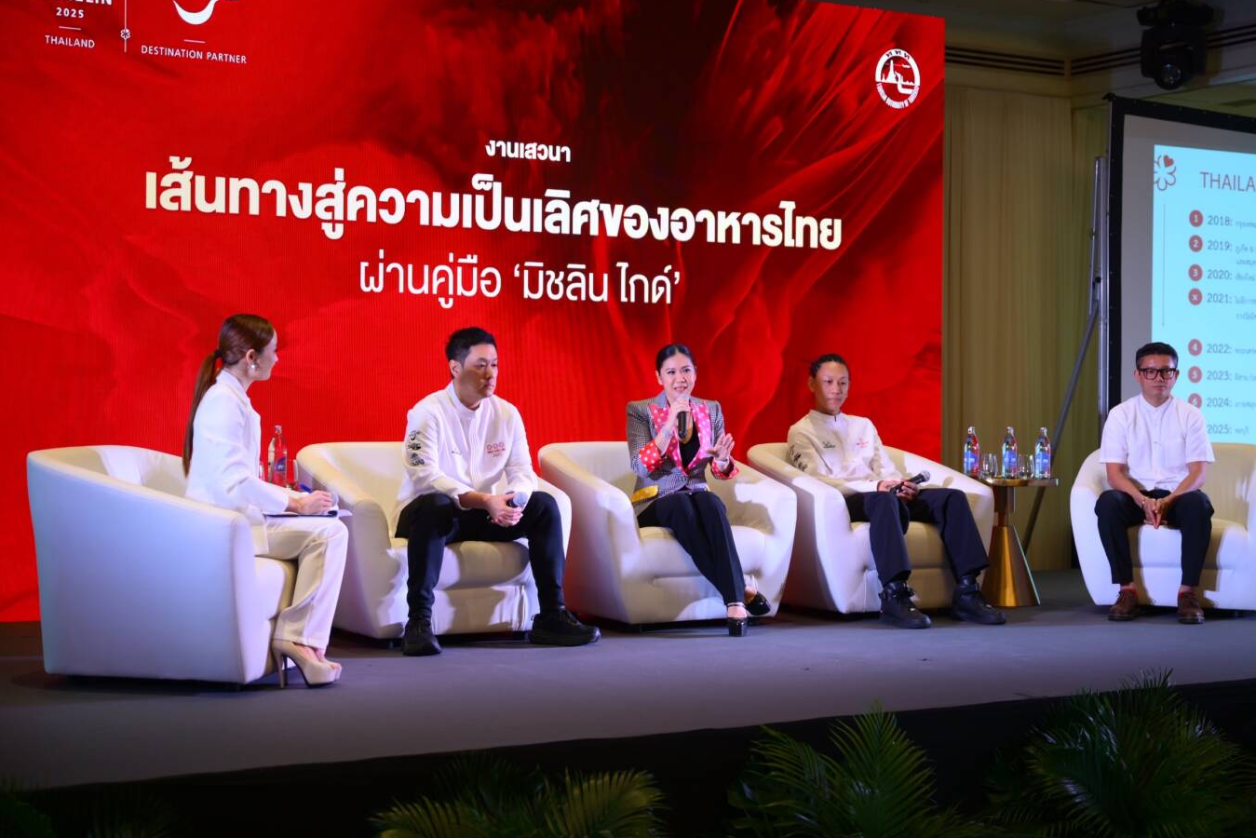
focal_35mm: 55
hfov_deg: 36.2
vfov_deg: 24.6
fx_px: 1919
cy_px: 430
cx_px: 651
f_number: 2.8
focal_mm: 53
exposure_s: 1/125
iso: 500
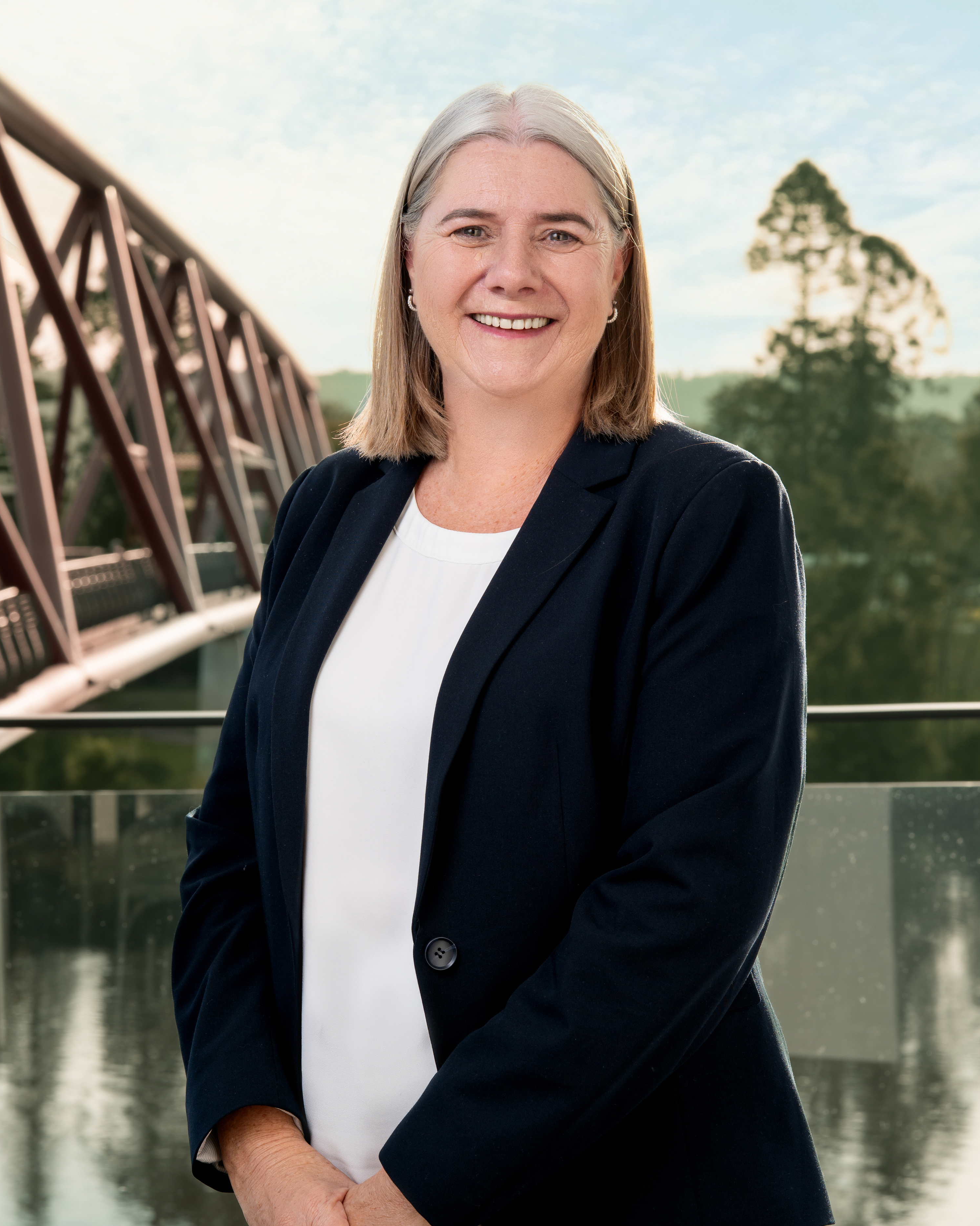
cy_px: 635
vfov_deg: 20.0
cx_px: 489
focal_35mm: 96
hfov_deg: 16.0
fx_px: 3481
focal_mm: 85
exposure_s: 1/125
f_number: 9
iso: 100
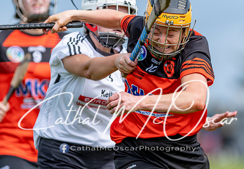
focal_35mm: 536
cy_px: 98
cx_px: 147
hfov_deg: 3.8
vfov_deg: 2.6
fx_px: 3677
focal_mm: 300
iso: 125
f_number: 2.8
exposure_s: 1/2000
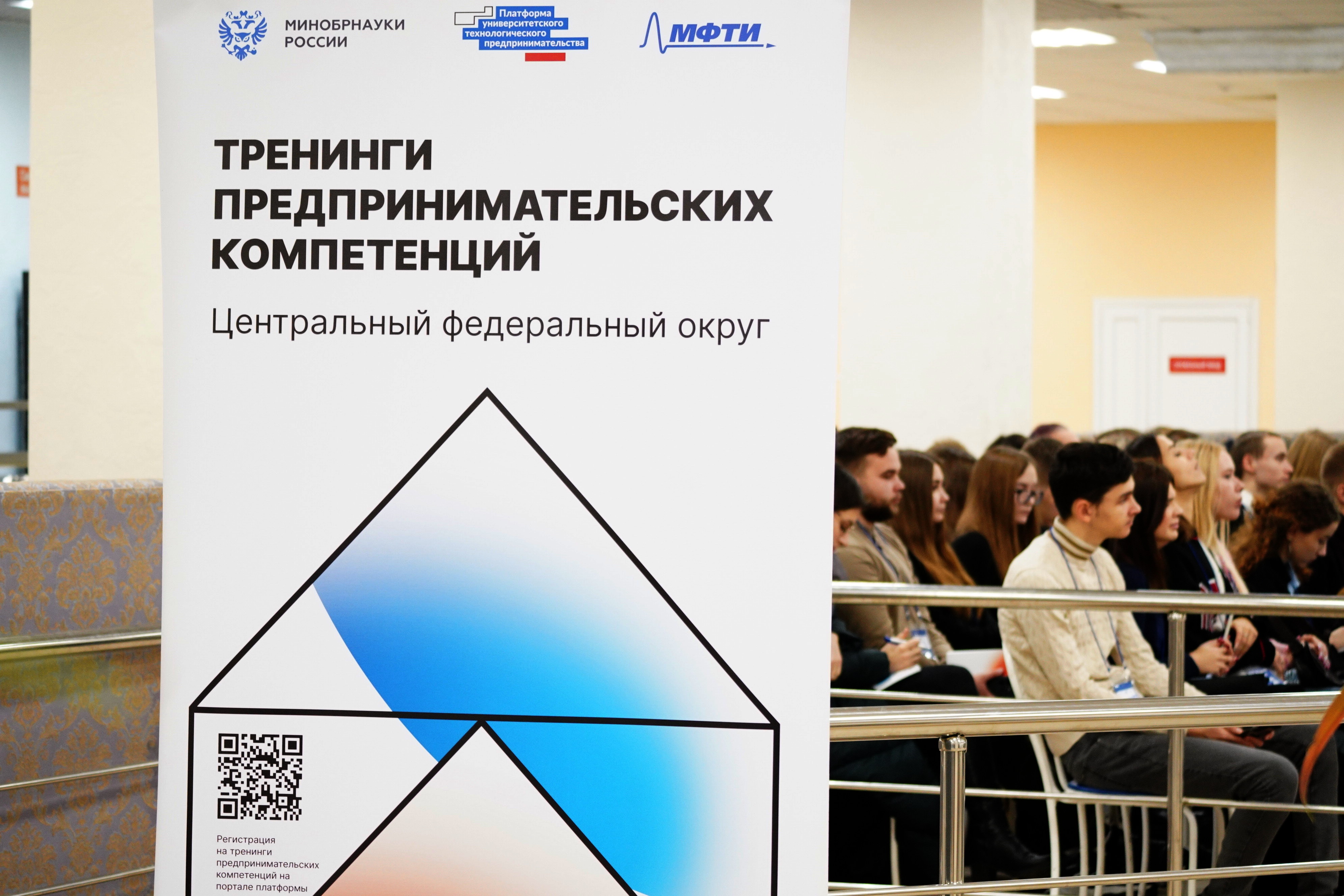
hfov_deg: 19.5
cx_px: 672
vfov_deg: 13.0
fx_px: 3920
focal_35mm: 105
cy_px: 448
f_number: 4.5
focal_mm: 70
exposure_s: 1/60
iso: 2000
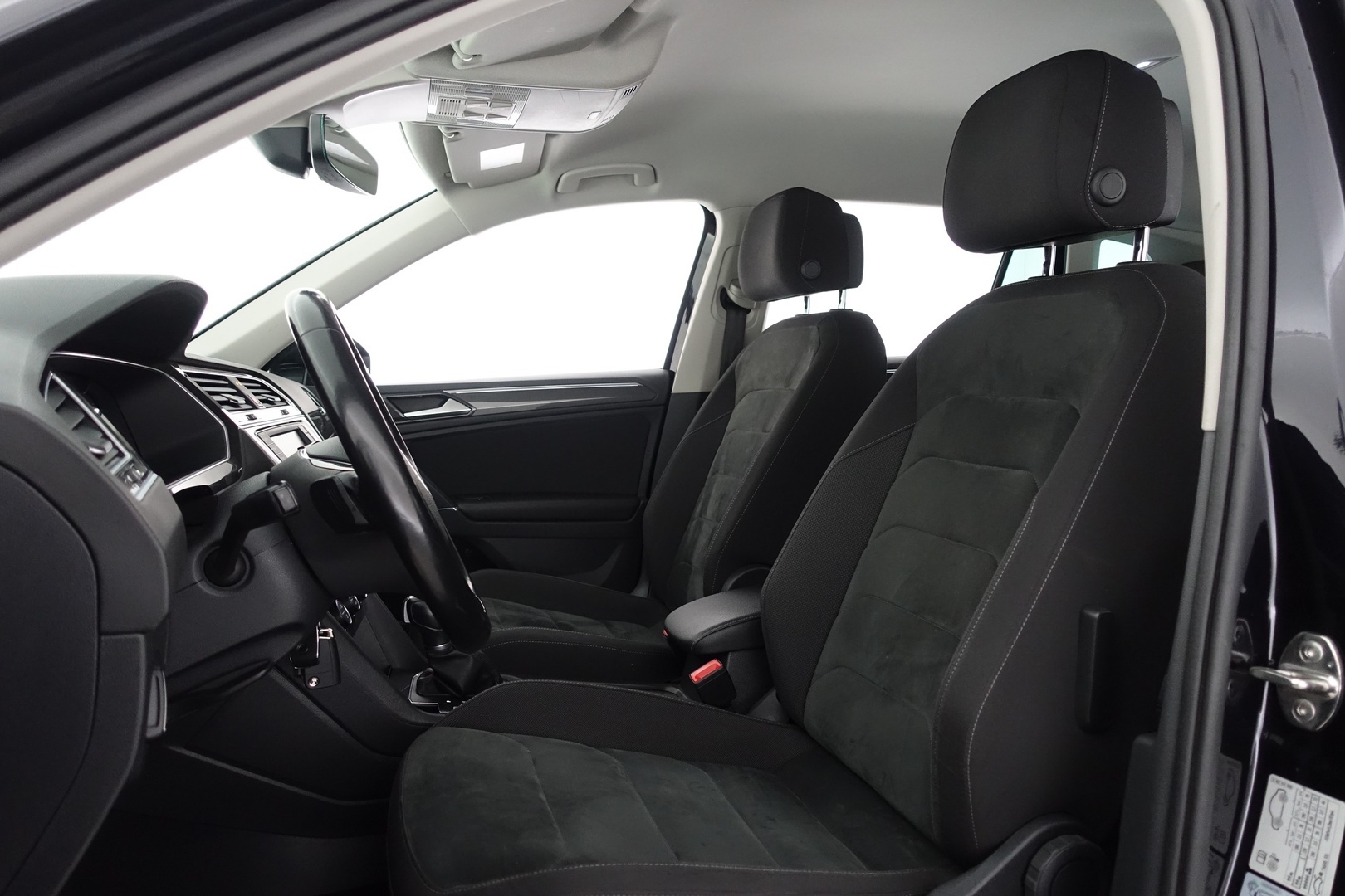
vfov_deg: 53.1
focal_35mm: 24
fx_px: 897
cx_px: 672
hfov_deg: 73.7
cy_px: 448
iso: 1000
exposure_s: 1/30
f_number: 2.5
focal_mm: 8.8
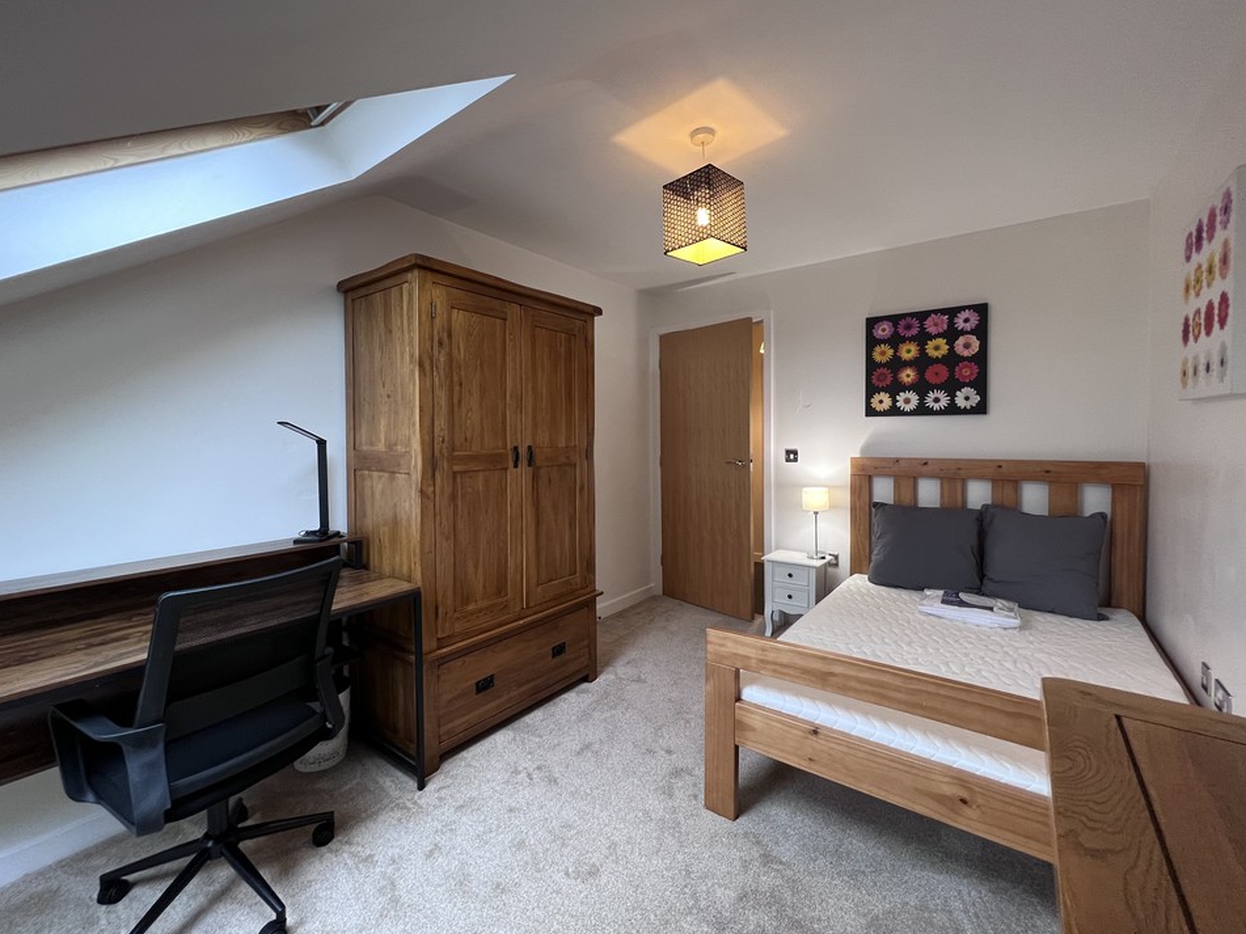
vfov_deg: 85.6
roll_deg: +0.8
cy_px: 457
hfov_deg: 102.0
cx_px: 603
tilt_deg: -1.3
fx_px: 504
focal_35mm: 14
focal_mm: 1.57
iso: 250
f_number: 1.8
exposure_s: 1/50
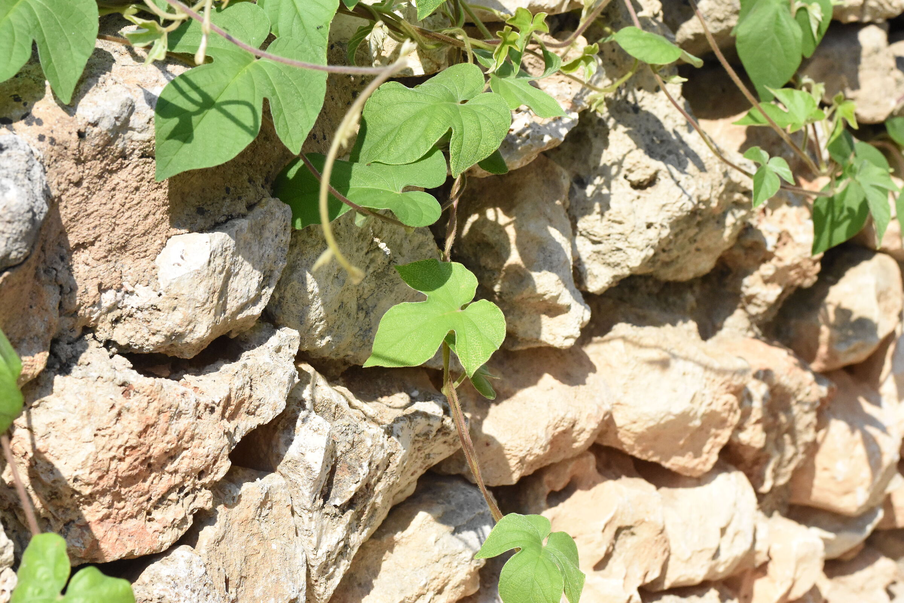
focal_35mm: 128
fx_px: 3201
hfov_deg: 16.1
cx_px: 452
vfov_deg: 10.8
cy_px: 302
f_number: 8
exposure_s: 1/8000
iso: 4000
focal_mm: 85
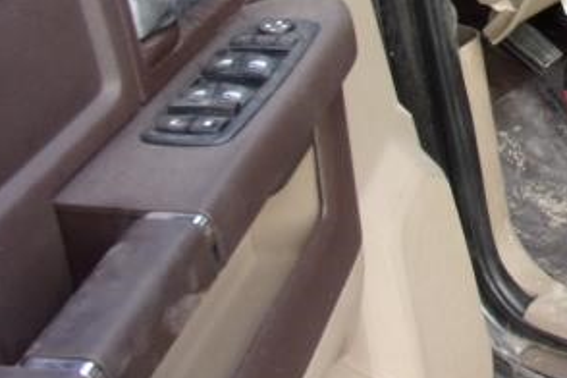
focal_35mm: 68
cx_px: 723
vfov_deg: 19.2
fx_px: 1071
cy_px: -40
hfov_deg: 25.7
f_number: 3.3
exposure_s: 1/56
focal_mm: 4.3
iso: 80
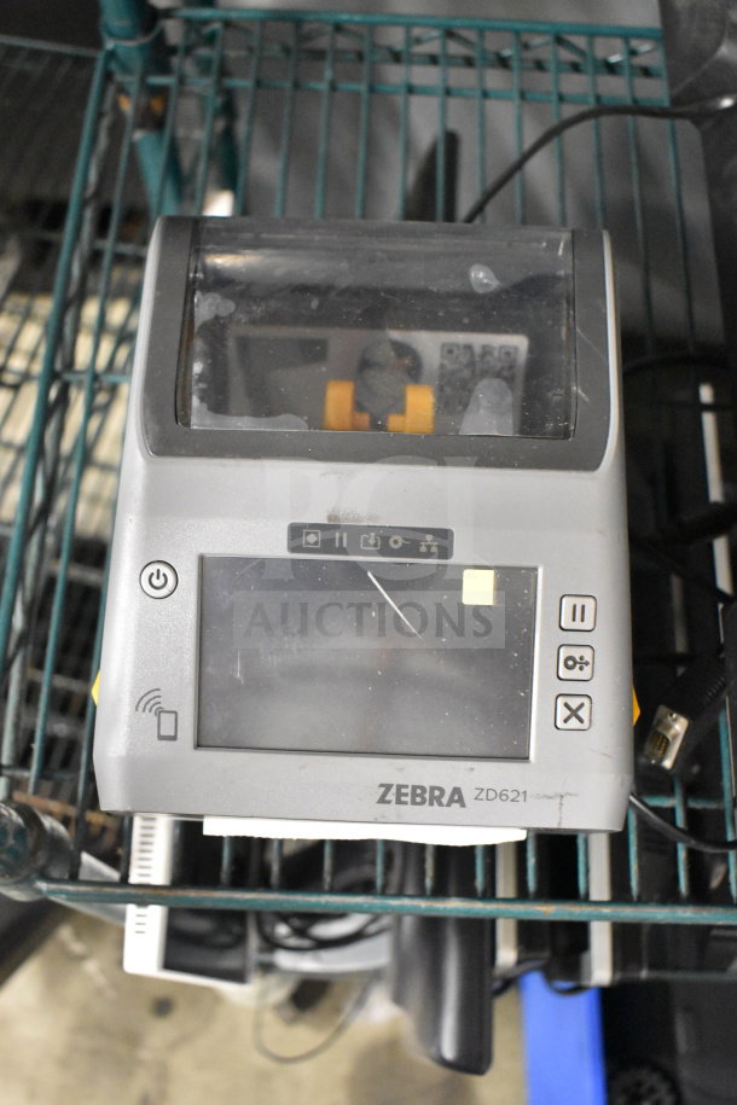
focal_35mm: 36
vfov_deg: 53.1
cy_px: 552
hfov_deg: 36.9
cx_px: 368
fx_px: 1105
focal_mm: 24
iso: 9000
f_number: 3.8
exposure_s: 1/40
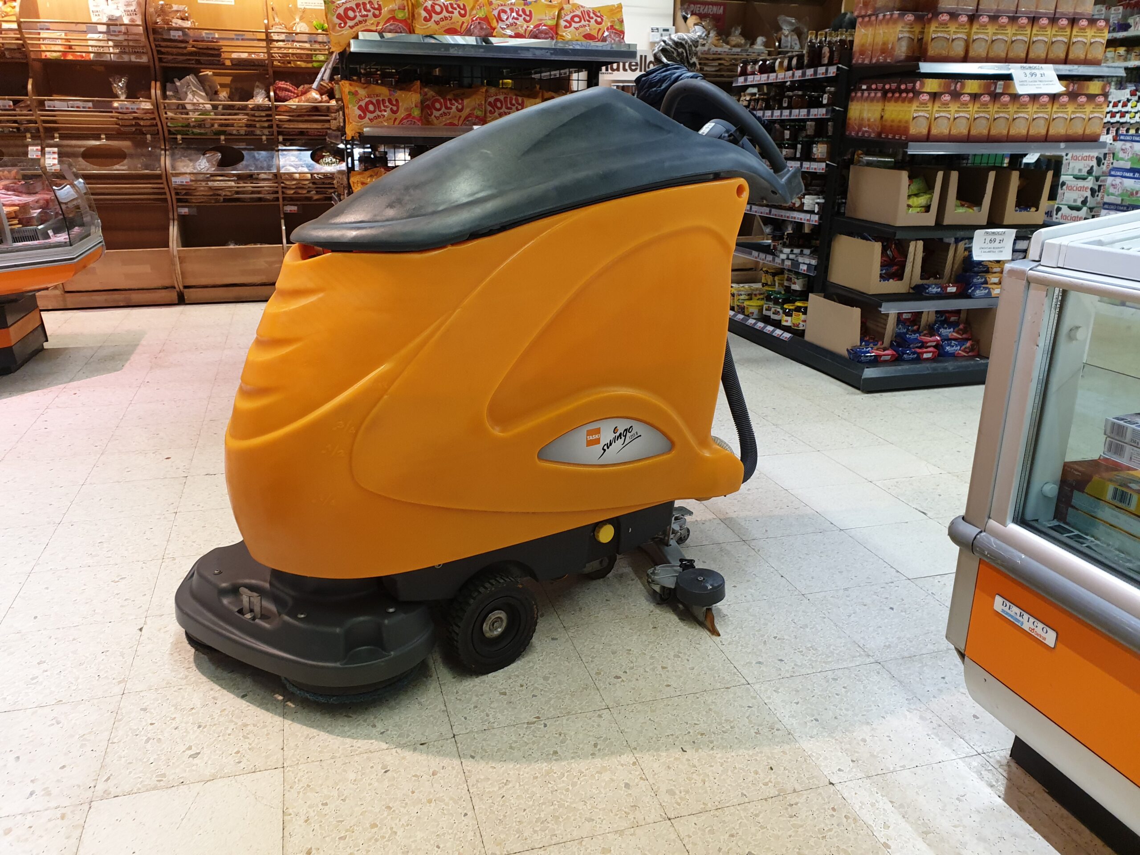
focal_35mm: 26
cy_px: 428
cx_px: 570
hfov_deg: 67.3
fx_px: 856
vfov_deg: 53.1
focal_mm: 4.3
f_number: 2.4
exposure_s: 1/50
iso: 160
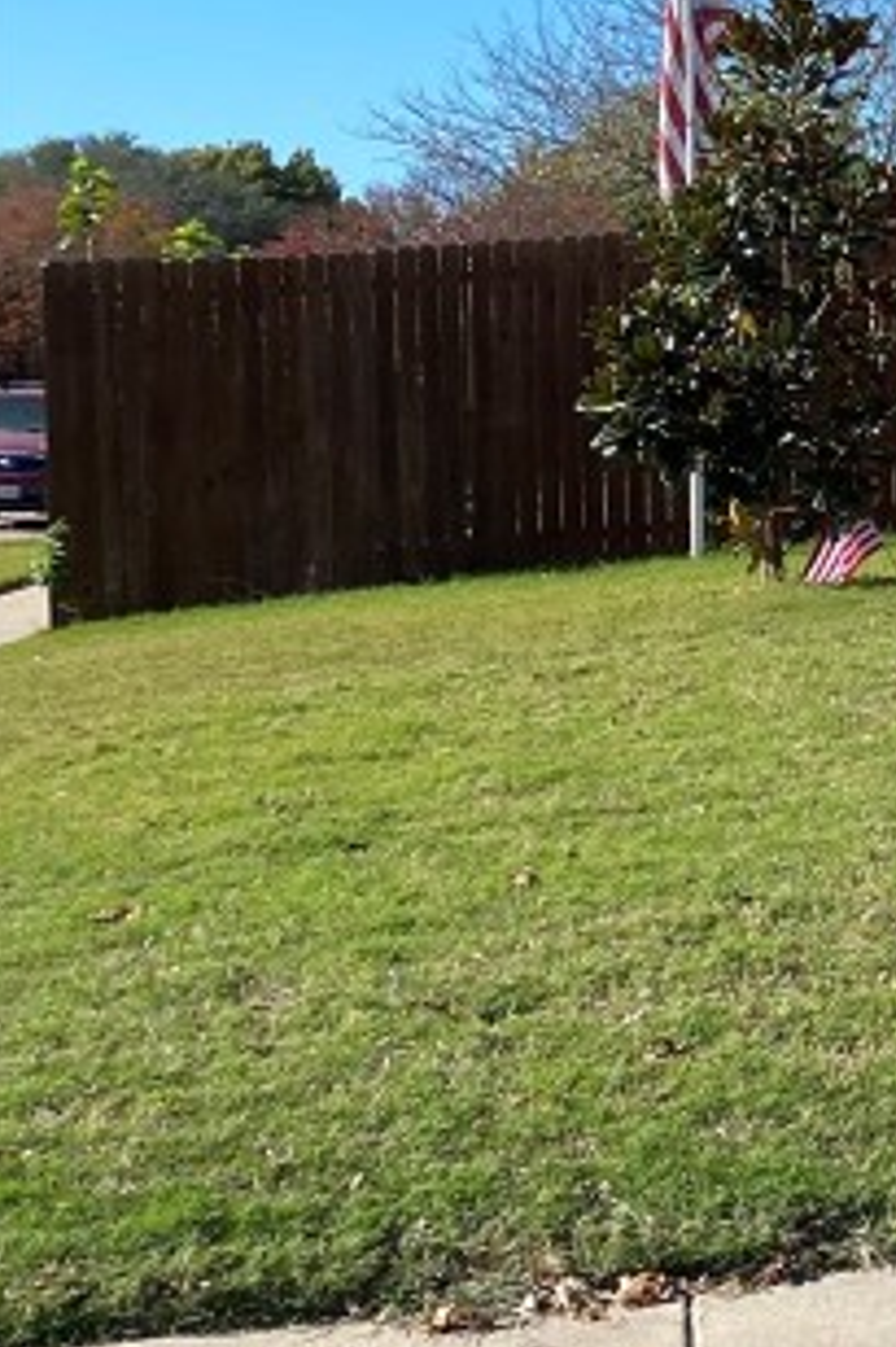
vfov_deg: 22.5
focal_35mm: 90
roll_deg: -0.9
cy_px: 446
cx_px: 2220
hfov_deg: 11.9
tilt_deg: -0.7
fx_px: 3364
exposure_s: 1/1996
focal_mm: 4.25
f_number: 1.8
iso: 32
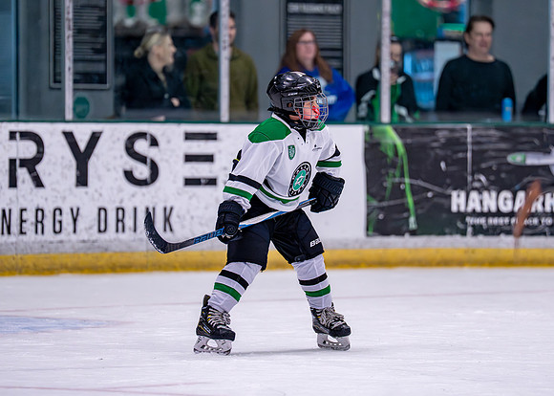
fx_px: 4375
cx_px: 292
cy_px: 181
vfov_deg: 5.2
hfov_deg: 7.2
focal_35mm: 278
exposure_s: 1/1250
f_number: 2.8
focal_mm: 200
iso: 2500
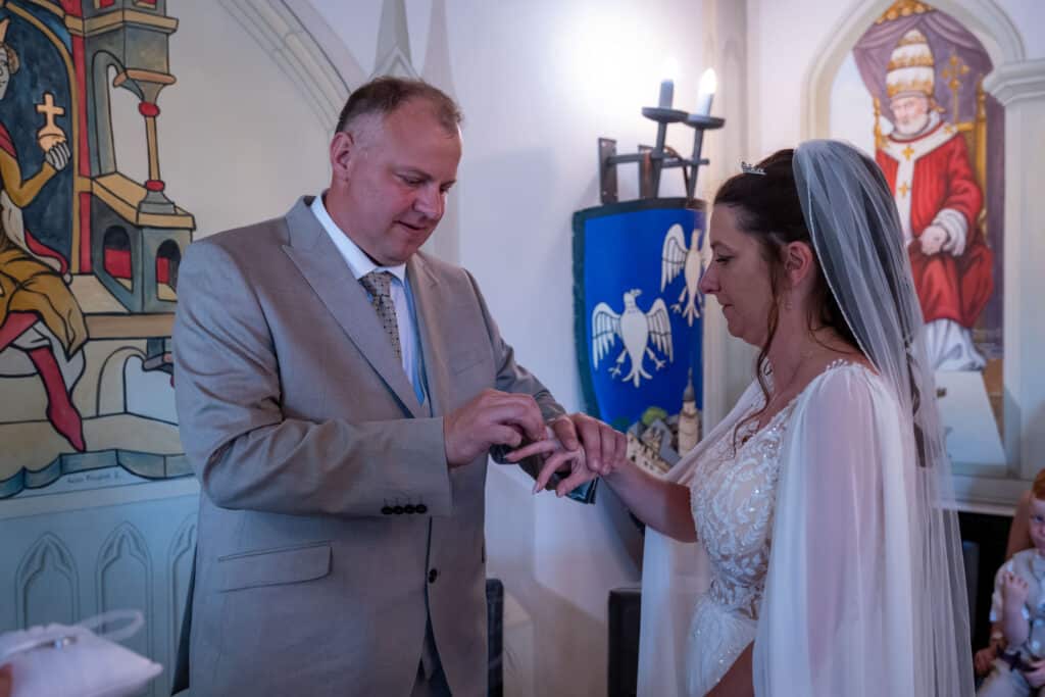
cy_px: 348
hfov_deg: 49.5
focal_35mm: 39
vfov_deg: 34.2
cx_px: 522
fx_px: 1132
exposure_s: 1/250
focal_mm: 39
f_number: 4
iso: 3600
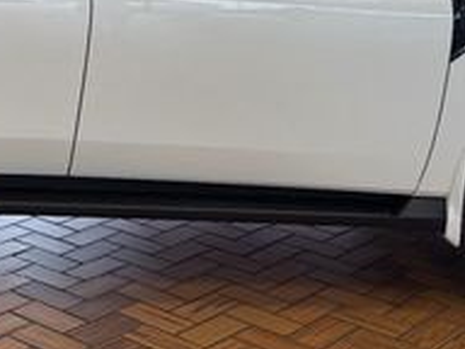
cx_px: 82
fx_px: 1075
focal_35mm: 80
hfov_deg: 24.0
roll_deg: -0.8
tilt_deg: -8.4
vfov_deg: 18.1
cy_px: 24
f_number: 1.78
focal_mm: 6.76
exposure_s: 1/204
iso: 80
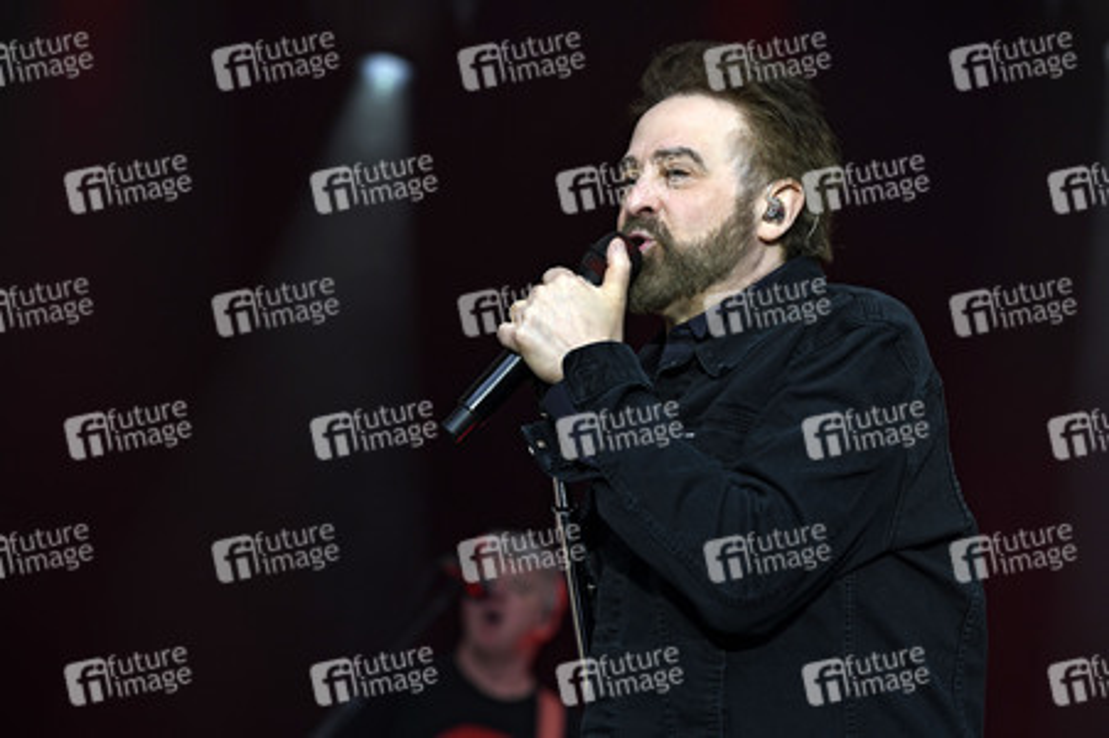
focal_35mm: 135
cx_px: 554
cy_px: 369
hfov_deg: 15.2
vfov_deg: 10.1
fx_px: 4156
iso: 800
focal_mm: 135
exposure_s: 1/640
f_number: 5
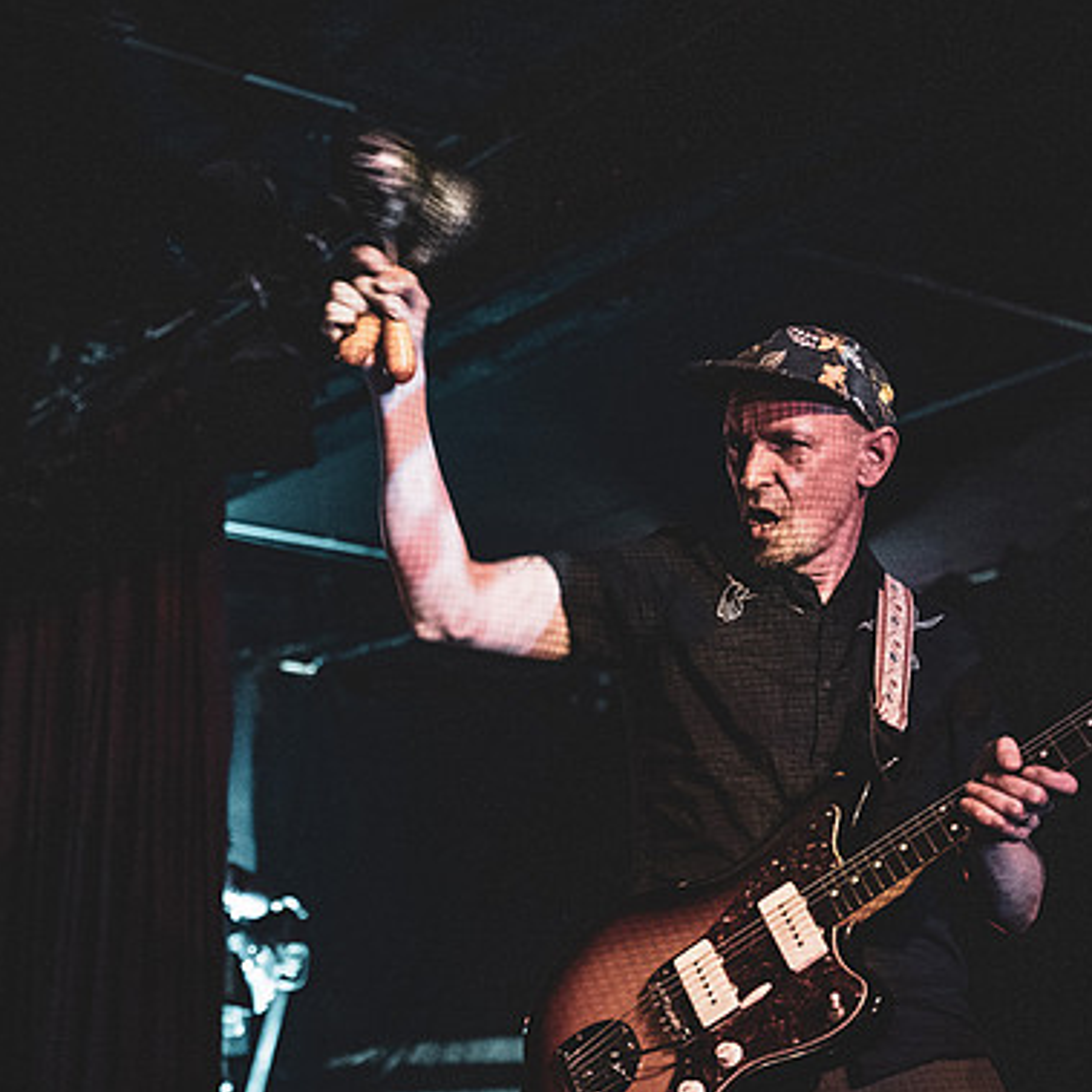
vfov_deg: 26.5
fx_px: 2320
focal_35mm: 65
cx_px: 628
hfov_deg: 26.5
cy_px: 555
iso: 10000
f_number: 2.8
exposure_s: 1/125
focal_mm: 50
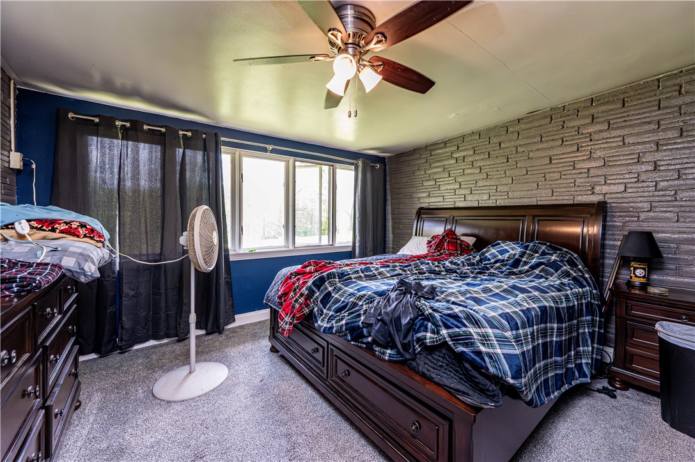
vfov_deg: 81.1
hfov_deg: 104.3
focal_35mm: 14
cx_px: 348
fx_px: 270
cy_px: 231
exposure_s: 1/160
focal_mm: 14
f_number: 8
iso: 4000
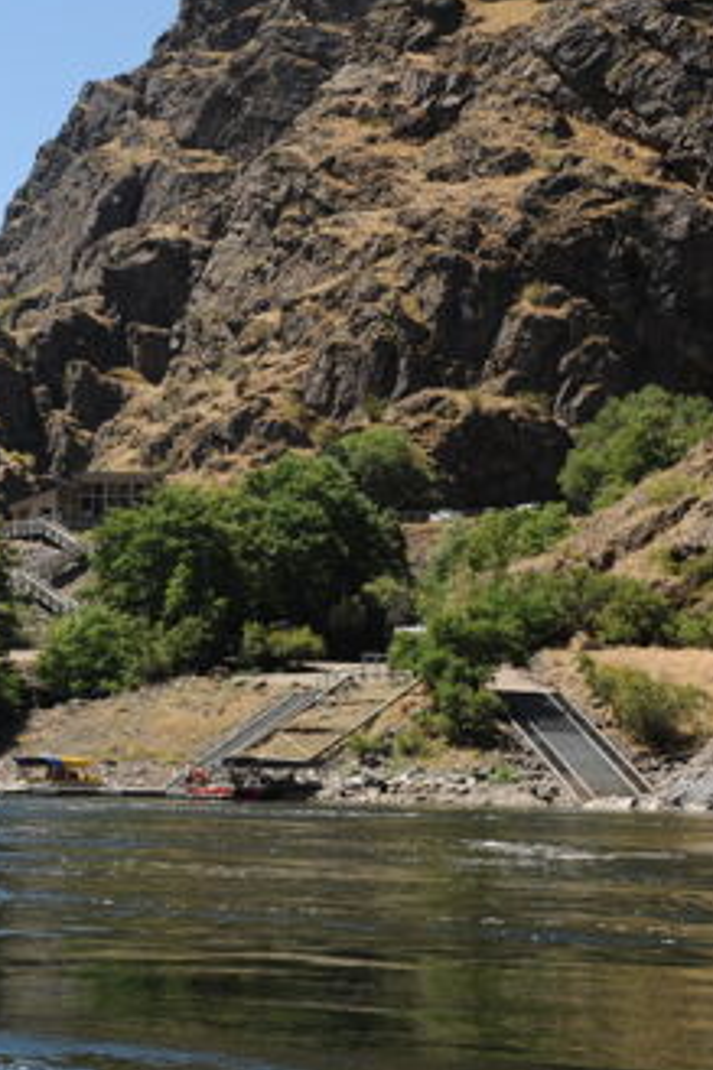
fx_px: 2528
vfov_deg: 23.7
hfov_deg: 15.6
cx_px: -94
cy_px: 273
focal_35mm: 85
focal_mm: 35
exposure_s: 1/250
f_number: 11
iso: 250
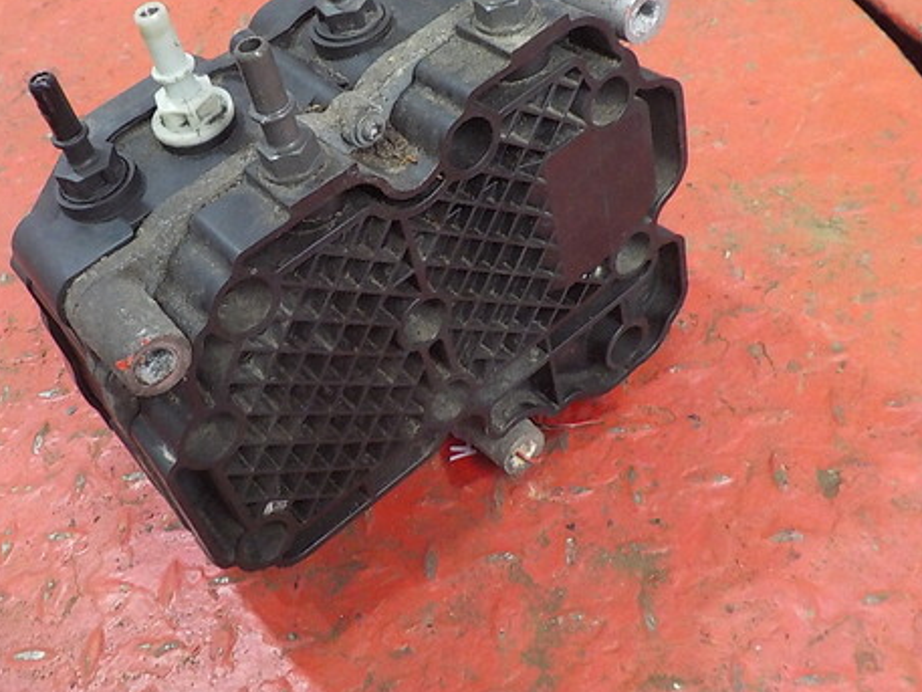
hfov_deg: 44.4
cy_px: 212
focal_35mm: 42
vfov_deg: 33.9
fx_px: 1119
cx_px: 343
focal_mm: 4.1
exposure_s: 1/25
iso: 400
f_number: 3.3
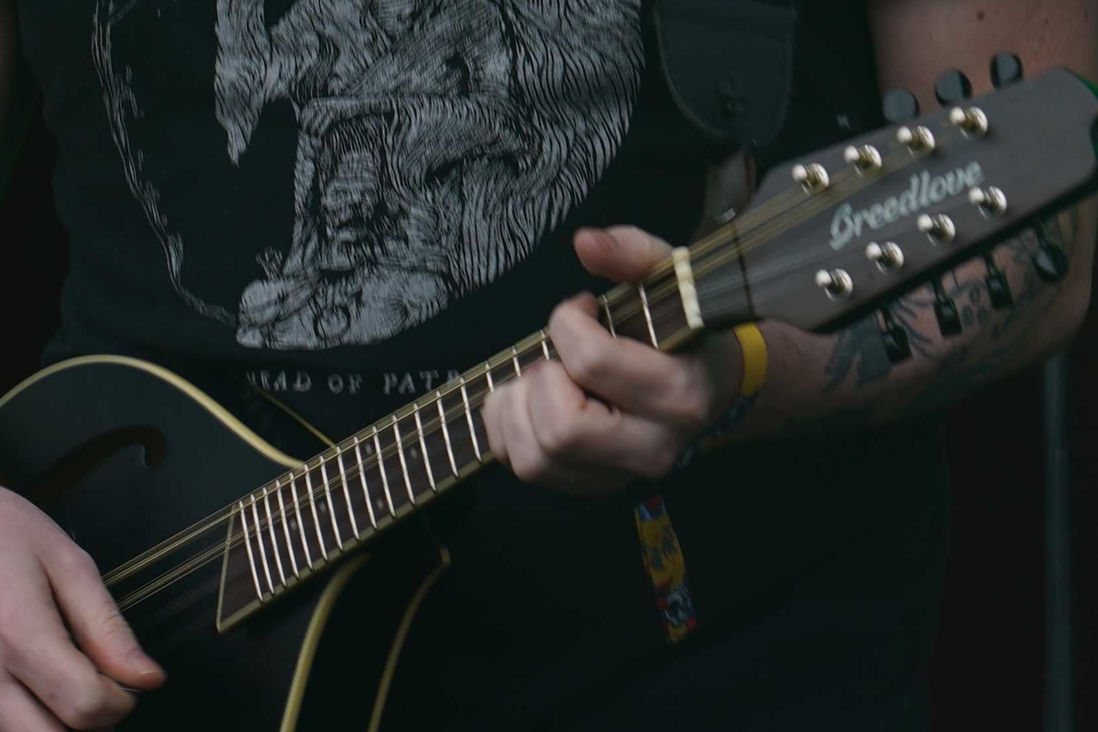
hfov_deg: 5.5
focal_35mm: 376
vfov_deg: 3.6
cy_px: -376
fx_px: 11466
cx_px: 606
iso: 100
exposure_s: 1/200
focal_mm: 105
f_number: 5
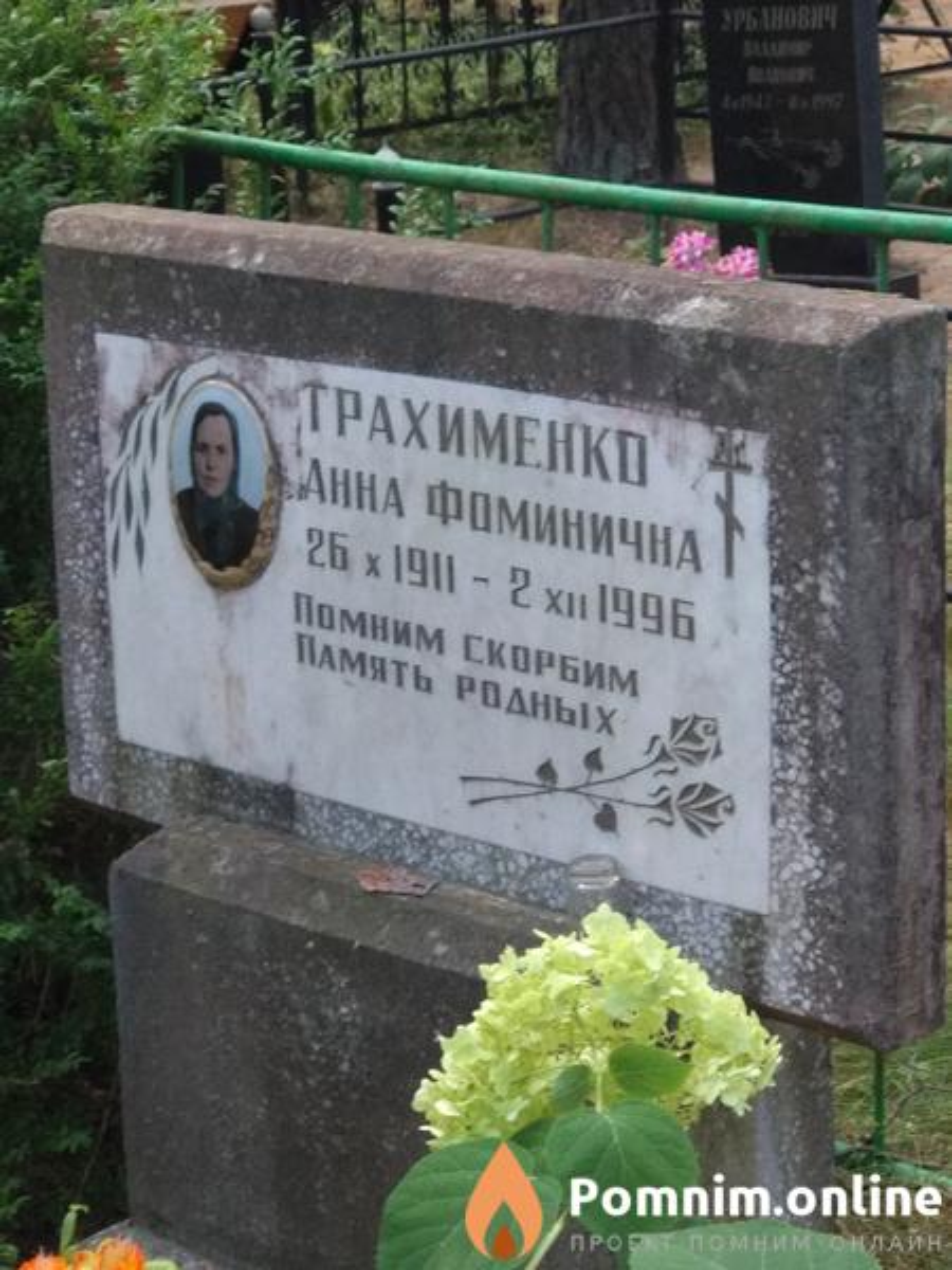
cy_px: 635
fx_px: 1907
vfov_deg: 36.8
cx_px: 476
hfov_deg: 28.0
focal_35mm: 52
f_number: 2.6
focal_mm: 5.99
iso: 400
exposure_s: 1/60
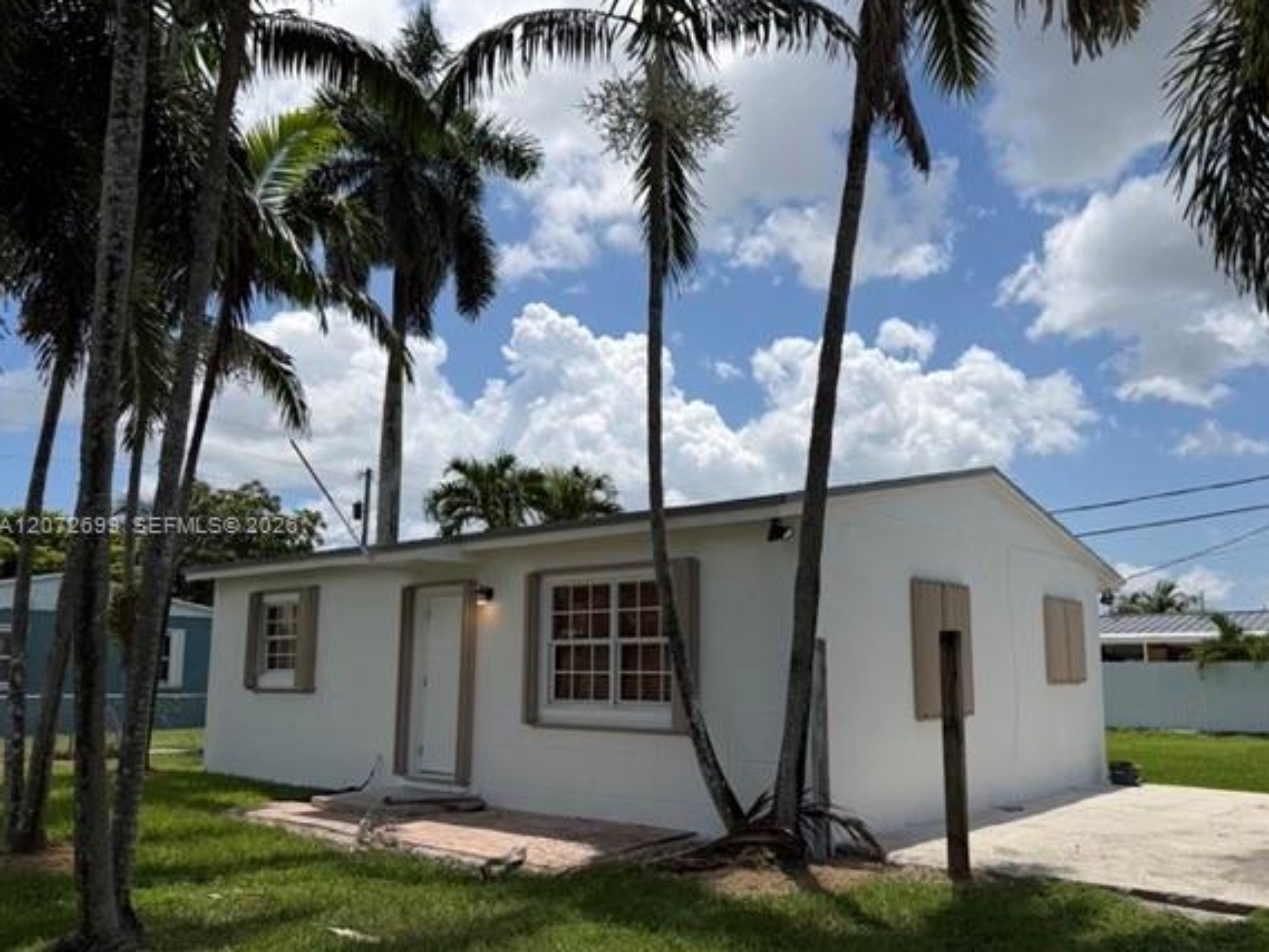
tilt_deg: +7.3
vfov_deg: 51.3
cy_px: 526
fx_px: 990
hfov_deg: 65.1
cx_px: 707
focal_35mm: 27
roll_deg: +1.1
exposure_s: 1/9091
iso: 80
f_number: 1.78
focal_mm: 6.76
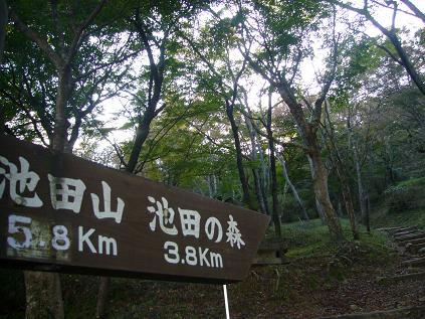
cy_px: 160
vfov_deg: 40.7
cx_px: 212
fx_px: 430
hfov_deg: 52.6
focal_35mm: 35
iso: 80
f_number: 2.8
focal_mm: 5.8
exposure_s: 1/80
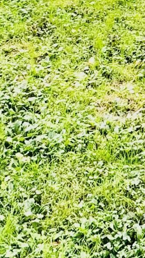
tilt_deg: +0.2
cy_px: -152
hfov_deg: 14.1
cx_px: 231
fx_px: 540
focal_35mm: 79
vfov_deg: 21.5
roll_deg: +1.9
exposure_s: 1/99
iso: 50
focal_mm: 2.22
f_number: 2.2
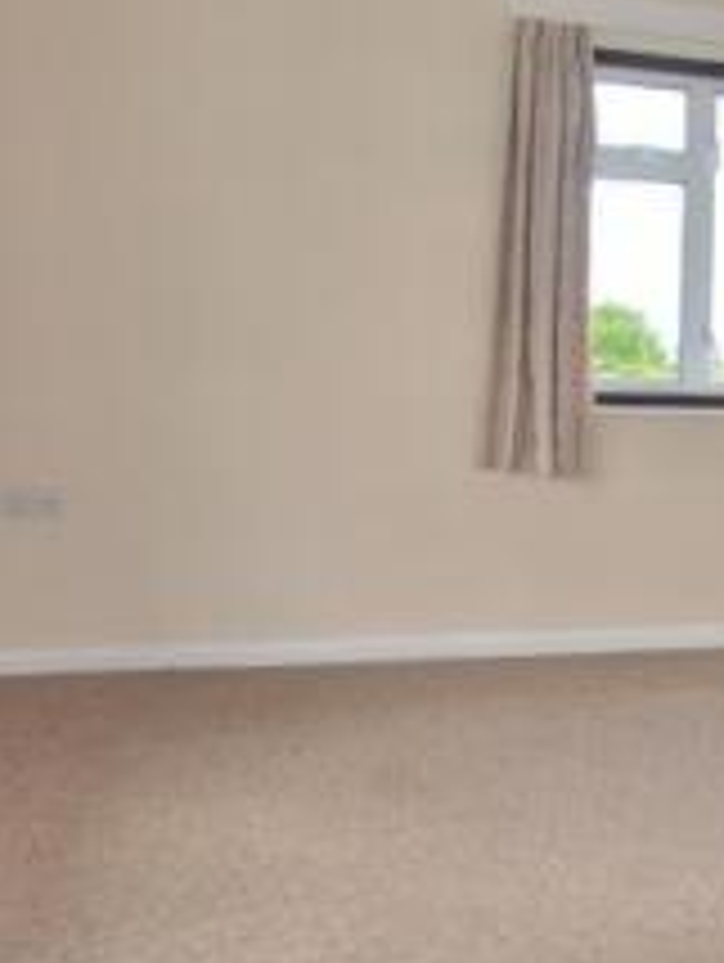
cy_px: 479
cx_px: 744
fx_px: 1225
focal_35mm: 44
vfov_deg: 42.9
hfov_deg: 30.3
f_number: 3.5
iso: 100
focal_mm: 10
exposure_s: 1/125
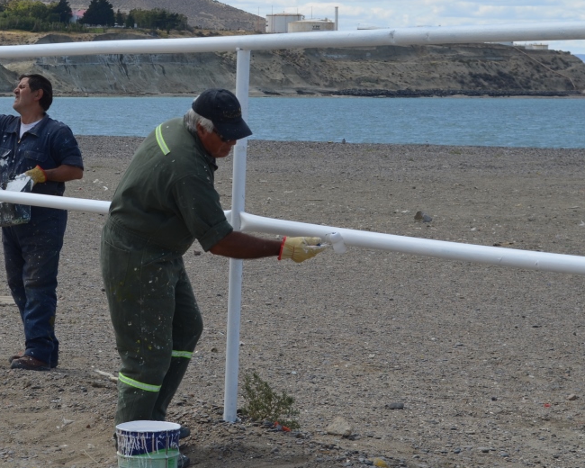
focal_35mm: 122
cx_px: 176
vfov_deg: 12.7
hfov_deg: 15.8
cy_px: 203
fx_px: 2108
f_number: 8
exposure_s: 1/250
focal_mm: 55
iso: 100
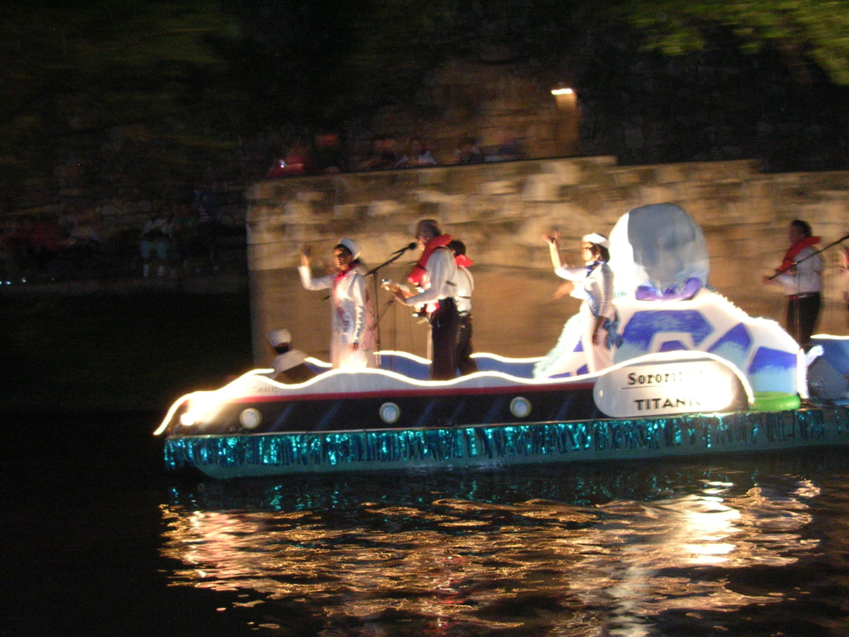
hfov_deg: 49.0
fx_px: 932
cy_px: 318
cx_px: 424
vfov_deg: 37.7
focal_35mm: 38
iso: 200
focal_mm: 5.8
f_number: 2.8
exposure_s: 1/6.1
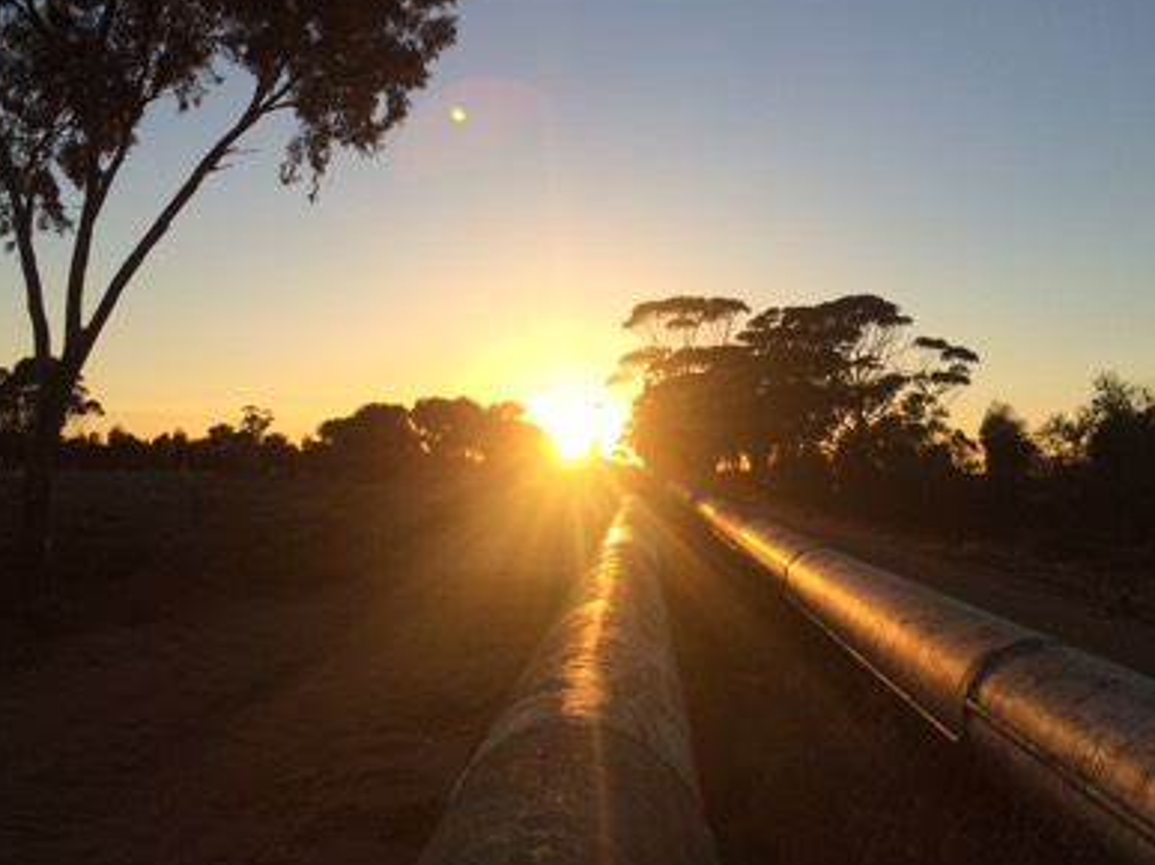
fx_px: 1301
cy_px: 298
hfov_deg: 47.8
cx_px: 501
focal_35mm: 39
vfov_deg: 36.5
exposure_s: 1/1368
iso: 32
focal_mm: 4.15
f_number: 2.2
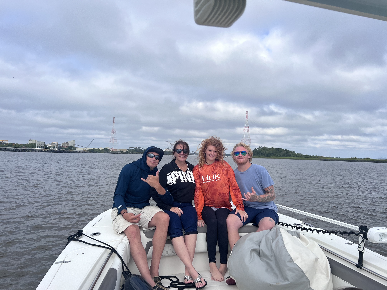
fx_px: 291
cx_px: 194
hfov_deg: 67.3
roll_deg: -1.6
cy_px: 145
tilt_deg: +0.7
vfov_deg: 53.1
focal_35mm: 26
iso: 50
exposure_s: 1/3968
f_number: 1.5
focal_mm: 5.7
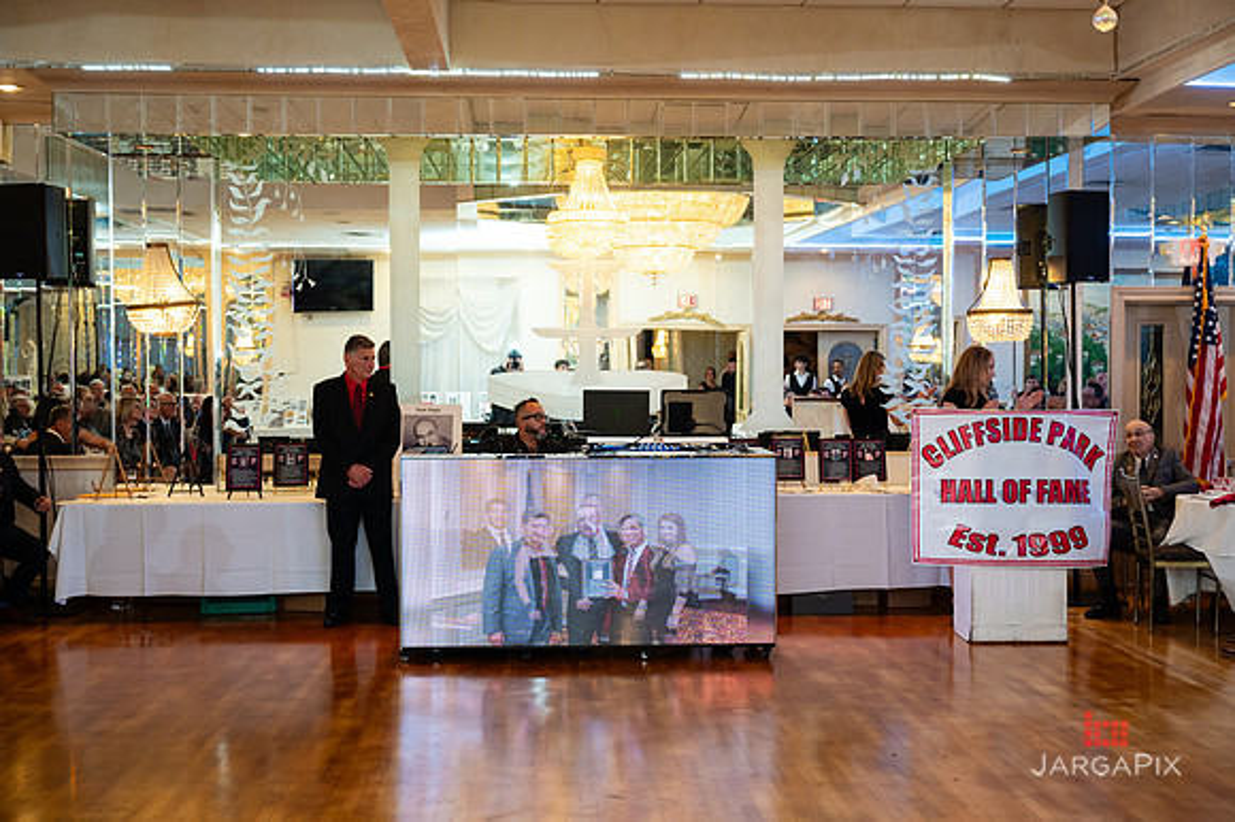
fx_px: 1502
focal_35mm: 44
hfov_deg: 44.7
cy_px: 411
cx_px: 618
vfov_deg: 30.6
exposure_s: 1/160
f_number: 3.2
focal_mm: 43
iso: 1250
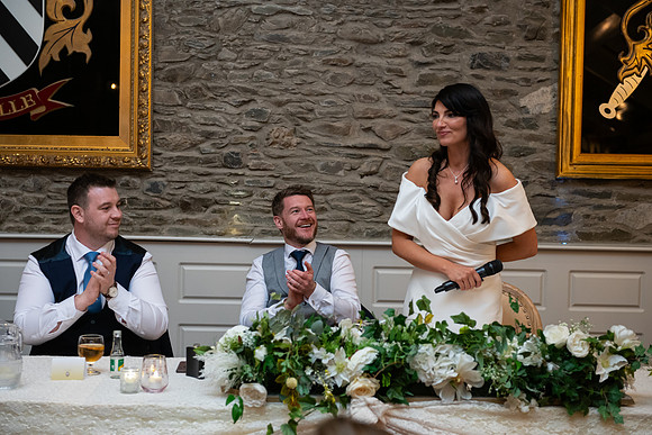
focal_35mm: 68
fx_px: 1226
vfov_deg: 20.1
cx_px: 326
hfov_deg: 29.8
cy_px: 218
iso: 800
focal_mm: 66
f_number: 3.5
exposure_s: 1/160
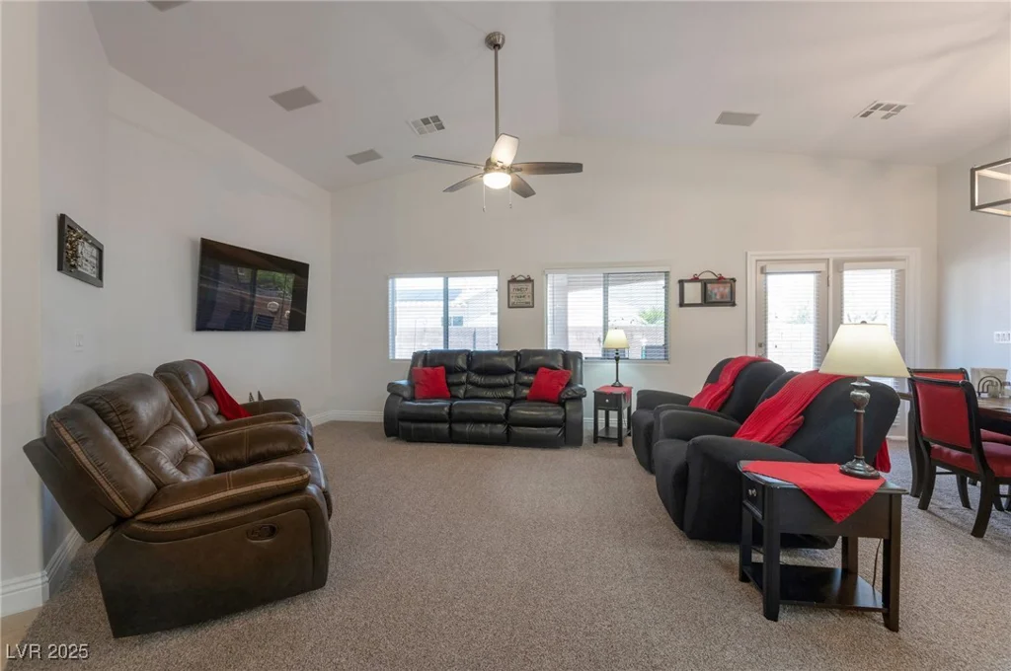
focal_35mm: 15
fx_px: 421
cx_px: 506
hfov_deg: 100.5
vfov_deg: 77.2
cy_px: 336
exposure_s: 1/25
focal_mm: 15
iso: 400
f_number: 8
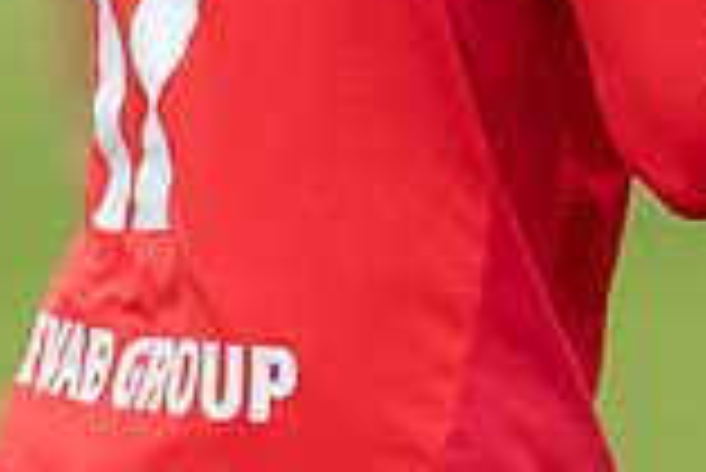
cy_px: -312
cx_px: 598
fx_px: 32564
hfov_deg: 1.2
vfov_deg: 0.8
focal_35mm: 1659
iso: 500
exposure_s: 1/1600
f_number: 3.2
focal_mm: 300
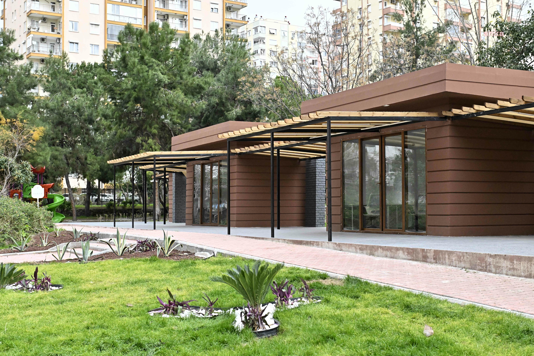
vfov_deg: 27.0
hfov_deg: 39.6
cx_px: 267
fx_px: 742
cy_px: 178
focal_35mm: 50
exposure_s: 1/2500
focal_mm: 50
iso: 4000
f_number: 4.5
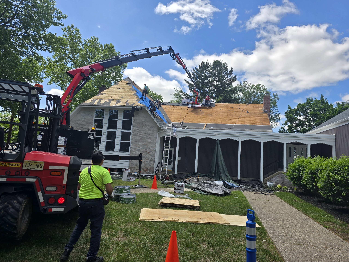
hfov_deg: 73.9
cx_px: 174
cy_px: 131
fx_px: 232
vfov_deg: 58.9
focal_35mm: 23
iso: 12
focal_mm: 6.3
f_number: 1.7
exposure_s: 1/585
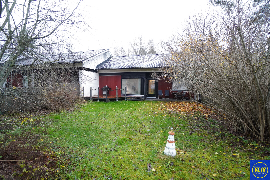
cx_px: 135
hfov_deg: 100.4
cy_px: 90
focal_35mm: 15
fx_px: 112
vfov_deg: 77.3
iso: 500
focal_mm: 10
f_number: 4
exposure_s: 1/30
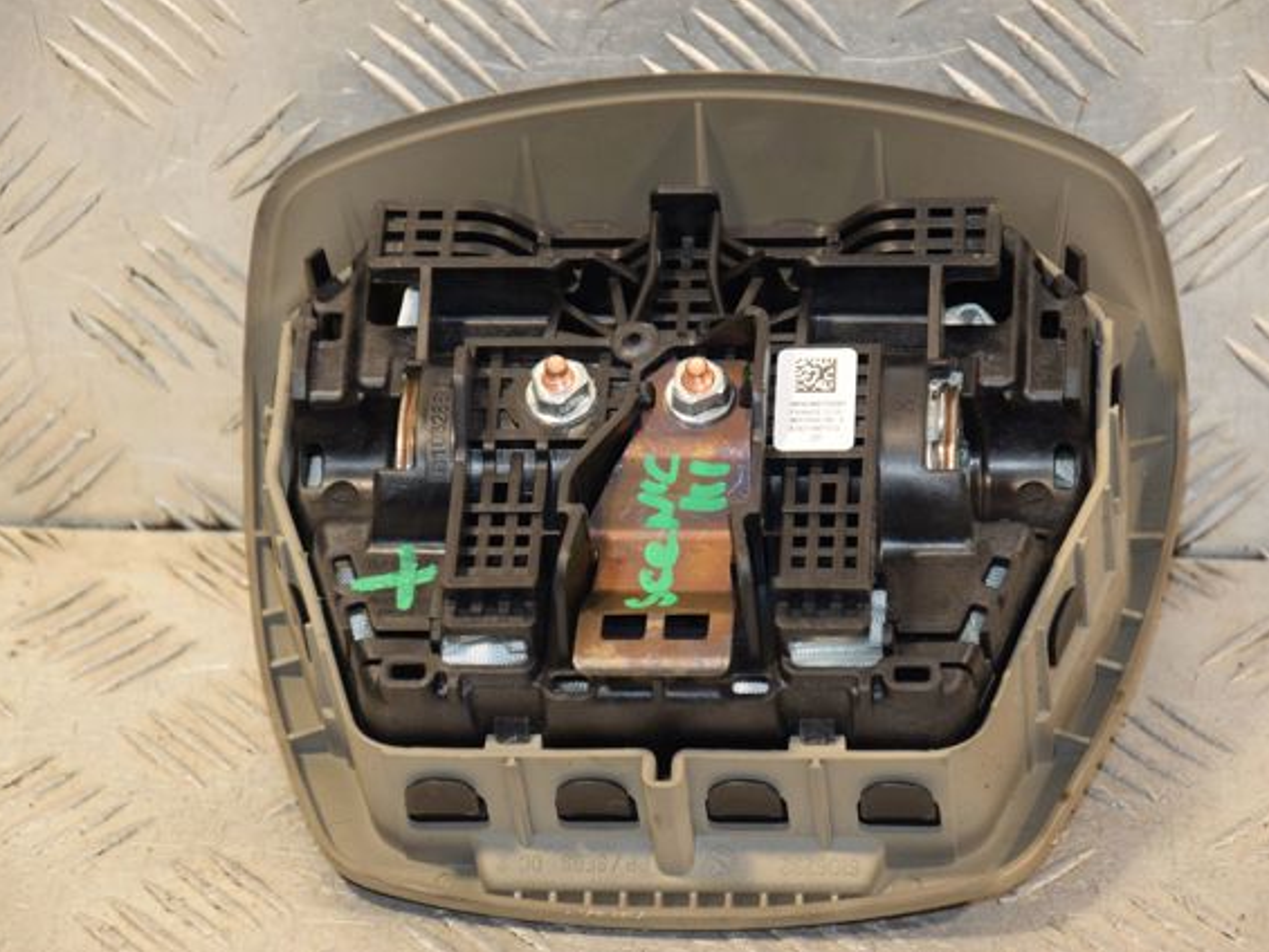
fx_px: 6290
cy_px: 476
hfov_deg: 11.5
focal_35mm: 172
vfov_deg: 8.7
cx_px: 658
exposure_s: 1/125
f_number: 5.6
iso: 800
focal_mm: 105
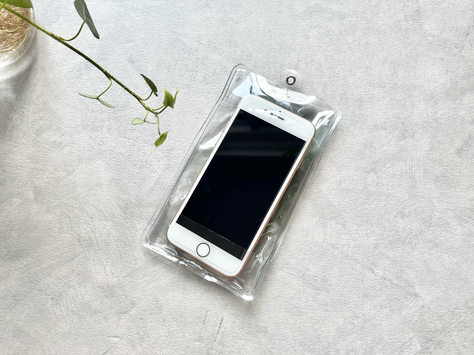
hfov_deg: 67.3
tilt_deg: -79.8
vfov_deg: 53.1
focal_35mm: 26
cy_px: 178
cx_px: 237
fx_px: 356
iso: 32
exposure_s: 1/139
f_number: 1.6
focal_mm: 5.1
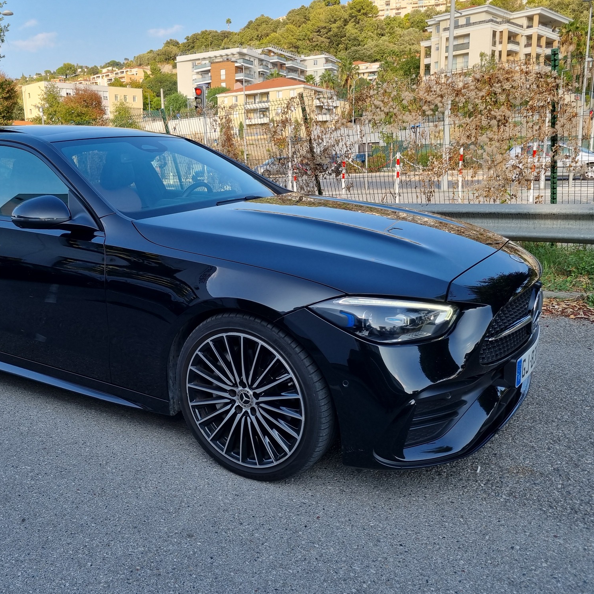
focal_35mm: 31
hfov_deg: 51.7
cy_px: 297
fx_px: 602
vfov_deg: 52.5
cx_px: 206
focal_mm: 5.4
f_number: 1.8
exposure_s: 1/912
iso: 50
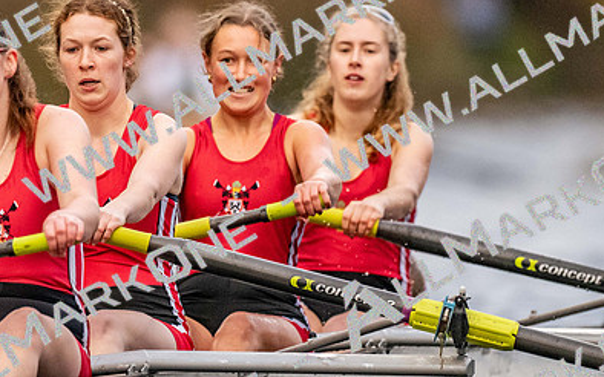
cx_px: 212
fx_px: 22232
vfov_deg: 1.0
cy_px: 208
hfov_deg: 1.6
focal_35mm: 1351
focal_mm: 600
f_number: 4
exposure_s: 1/2500
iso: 3600
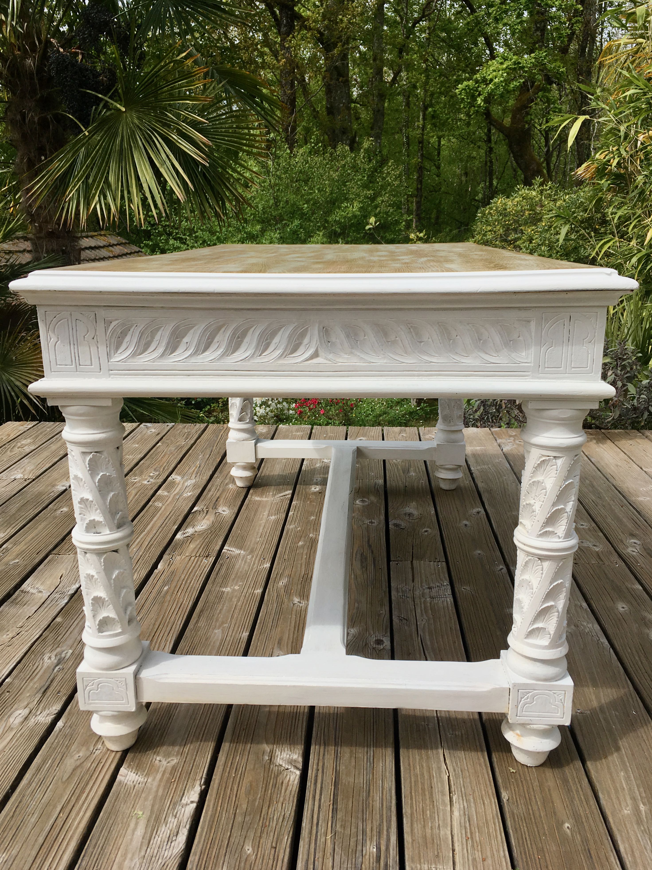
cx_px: 326
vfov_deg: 61.7
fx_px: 728
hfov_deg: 48.2
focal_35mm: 29
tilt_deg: -17.8
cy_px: 435
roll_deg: +1.7
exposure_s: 1/2262
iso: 25
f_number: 2.2
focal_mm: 4.15
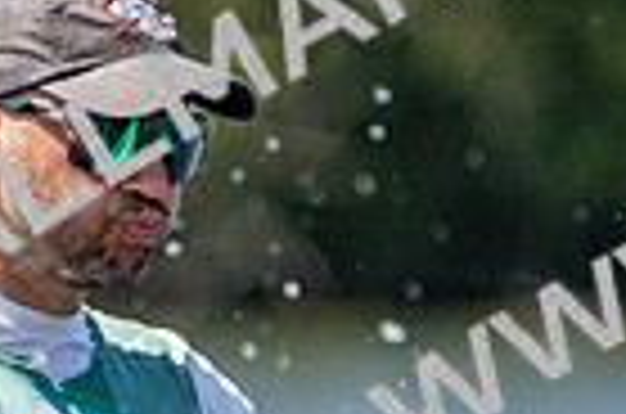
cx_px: 41
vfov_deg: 0.6
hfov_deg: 0.9
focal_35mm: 2315
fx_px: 40163
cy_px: 529
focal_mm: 553
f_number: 6.3
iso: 500
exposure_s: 1/2000
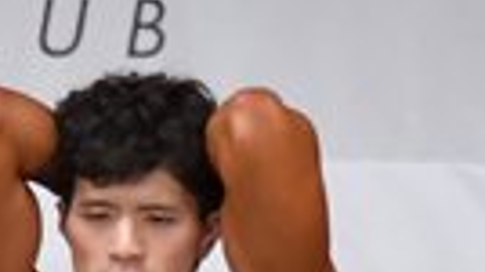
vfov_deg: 0.9
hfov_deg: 1.6
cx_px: 34
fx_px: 16904
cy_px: 896
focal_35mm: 1316
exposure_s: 1/400
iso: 5000
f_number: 5.6
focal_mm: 145
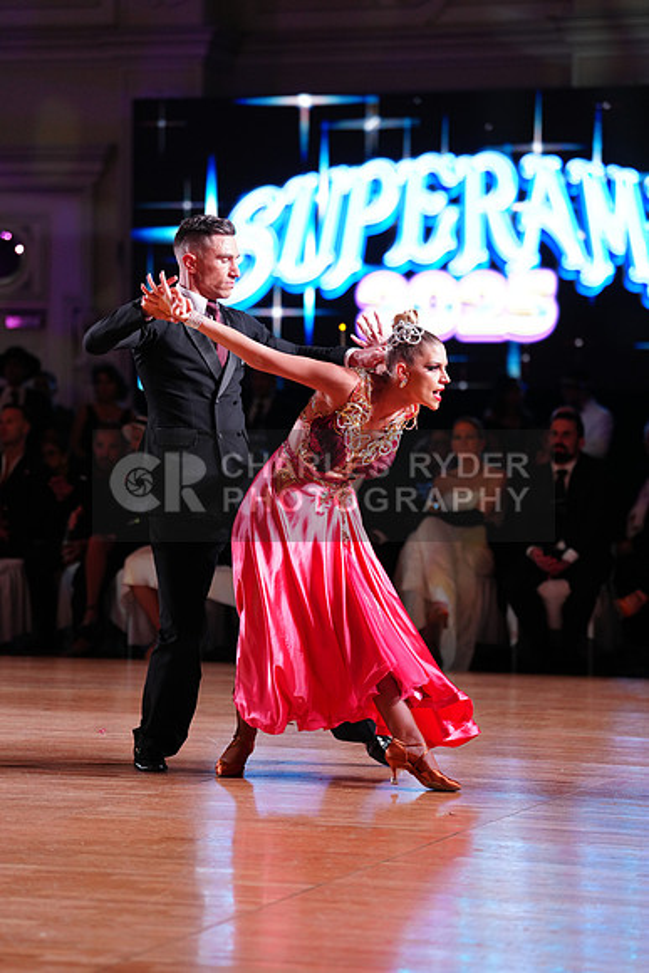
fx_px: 3189
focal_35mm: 118
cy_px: 486
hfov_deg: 11.6
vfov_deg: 17.3
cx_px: 324
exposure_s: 1/400
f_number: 2.8
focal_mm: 118
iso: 1600
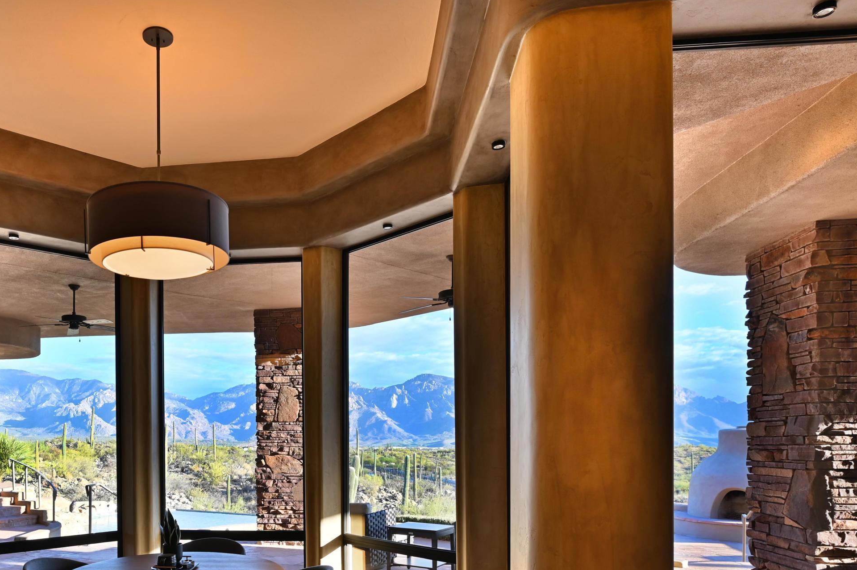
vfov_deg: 49.7
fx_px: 595
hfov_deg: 69.2
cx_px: 275
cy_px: 408
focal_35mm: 25
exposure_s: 1/13
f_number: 9
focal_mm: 16
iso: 100
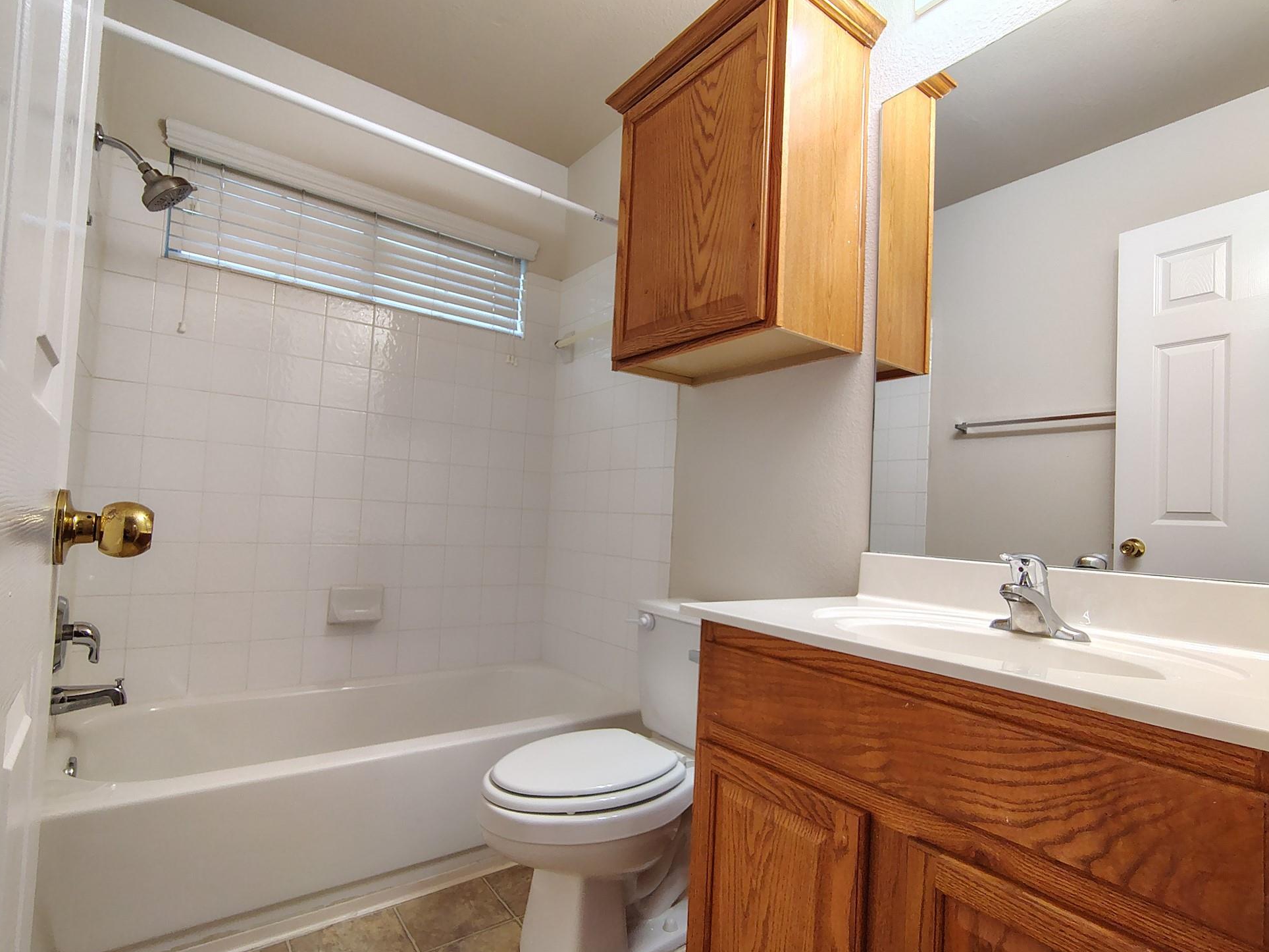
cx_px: 638
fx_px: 623
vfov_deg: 74.7
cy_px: 494
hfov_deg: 91.0
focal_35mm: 17
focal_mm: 2.13
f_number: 2.2
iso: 376
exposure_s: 1/30
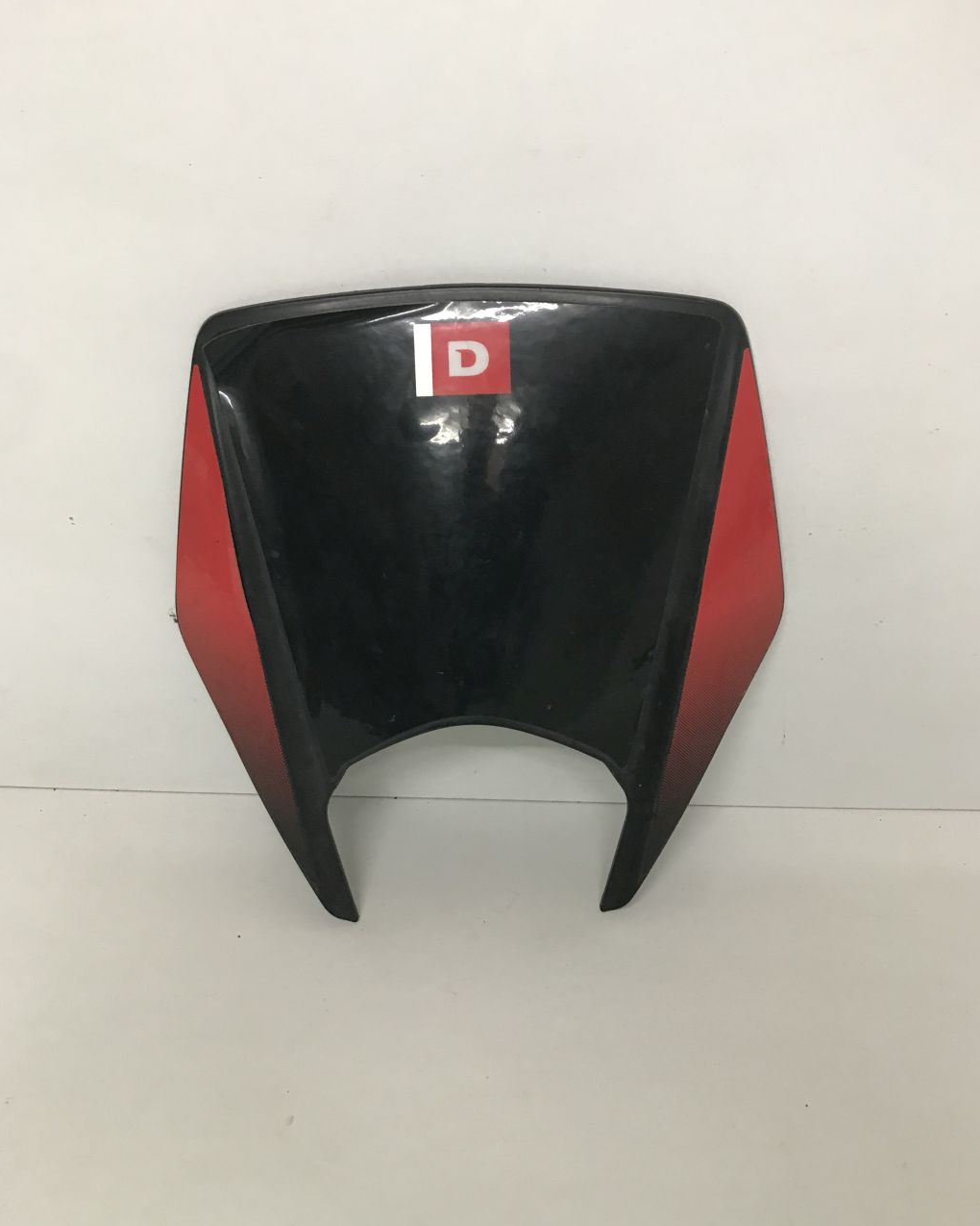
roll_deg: +3.1
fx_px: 1088
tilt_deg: -40.4
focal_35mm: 30
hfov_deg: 48.5
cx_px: 486
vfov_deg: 58.8
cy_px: 626
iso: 40
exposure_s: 1/25
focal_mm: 3.99
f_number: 1.8
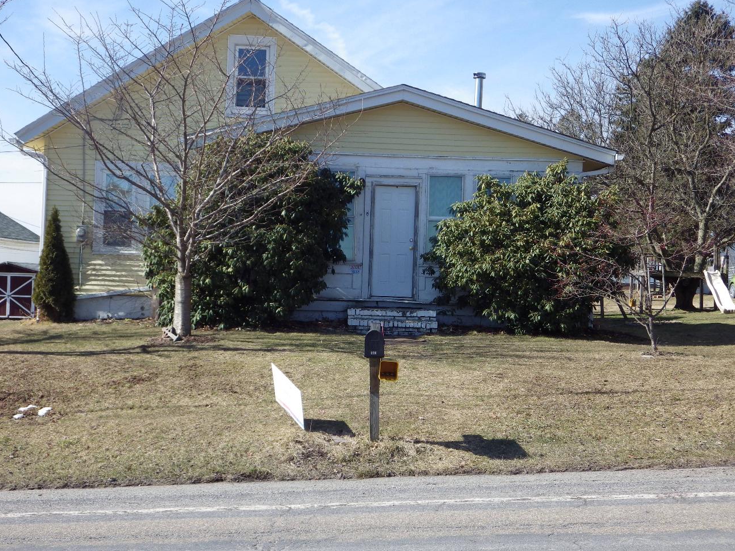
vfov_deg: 26.1
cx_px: 345
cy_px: 277
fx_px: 1189
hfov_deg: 34.3
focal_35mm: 56
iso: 100
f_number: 3.8
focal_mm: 9
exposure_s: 1/500
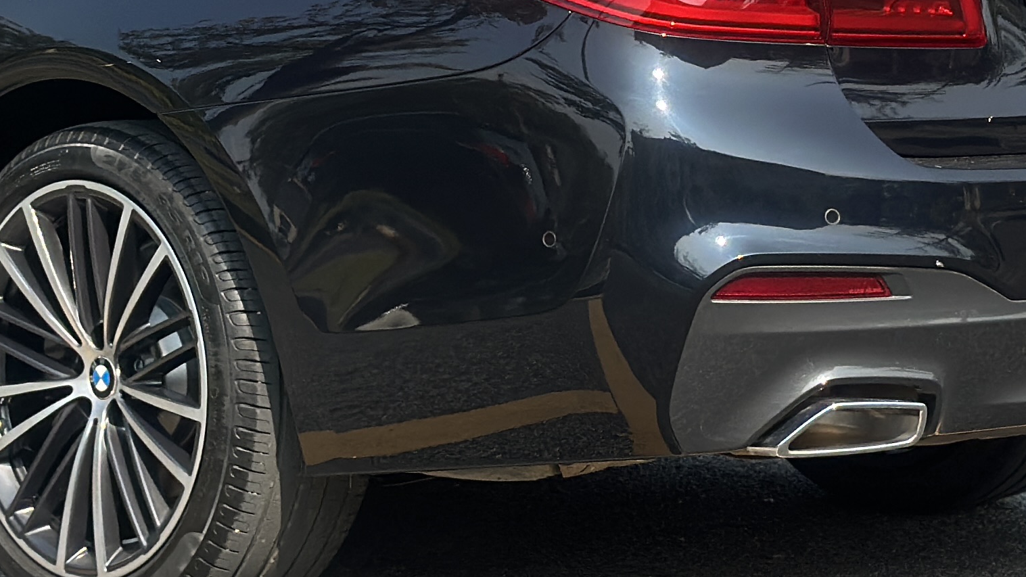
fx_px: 3781
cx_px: 221
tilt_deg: -0.8
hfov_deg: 15.4
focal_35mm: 139
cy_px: -108
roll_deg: +0.2
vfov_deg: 8.6
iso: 100
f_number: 1.78
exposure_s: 1/2890
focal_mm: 6.86
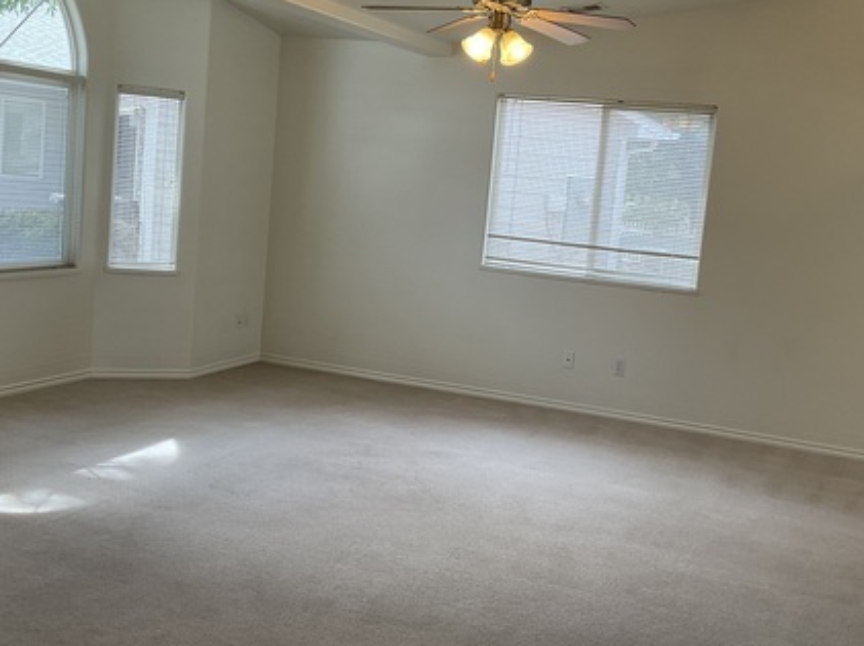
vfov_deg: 31.5
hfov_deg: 41.3
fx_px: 1147
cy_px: 304
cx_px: 455
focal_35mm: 46
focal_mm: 3
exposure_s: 1/120
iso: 32
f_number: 1.8
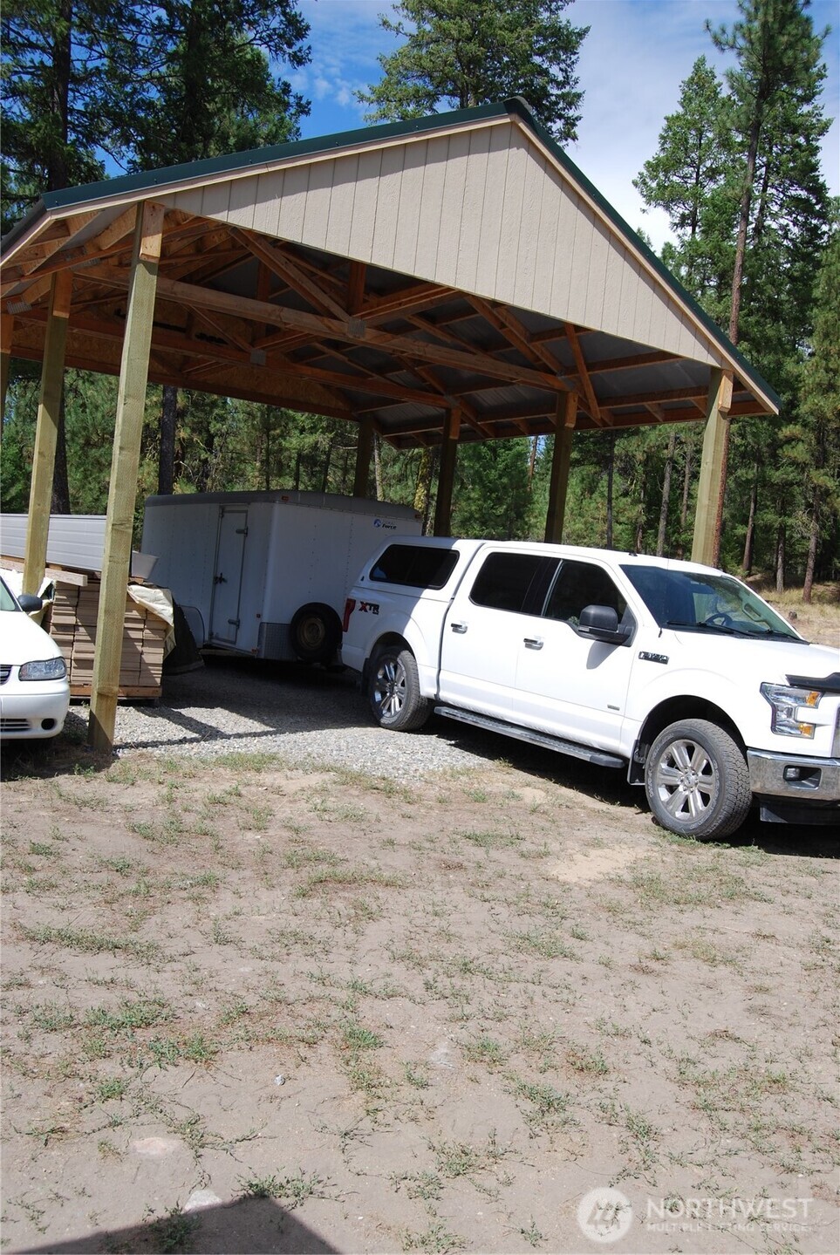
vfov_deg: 61.9
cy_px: 628
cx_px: 420
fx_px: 1047
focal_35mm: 30
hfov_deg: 43.7
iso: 100
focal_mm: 20
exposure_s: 1/250
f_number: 8
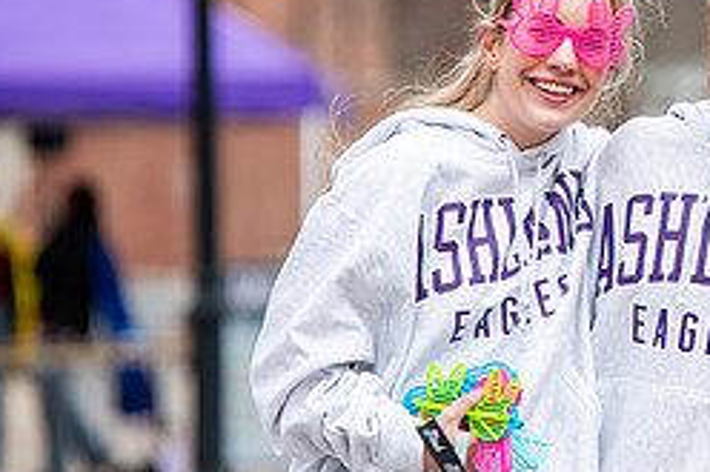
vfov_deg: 3.4
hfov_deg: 5.2
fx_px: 7844
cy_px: 99
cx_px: 793
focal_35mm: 398
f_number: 3.2
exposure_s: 1/1600
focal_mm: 170
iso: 160
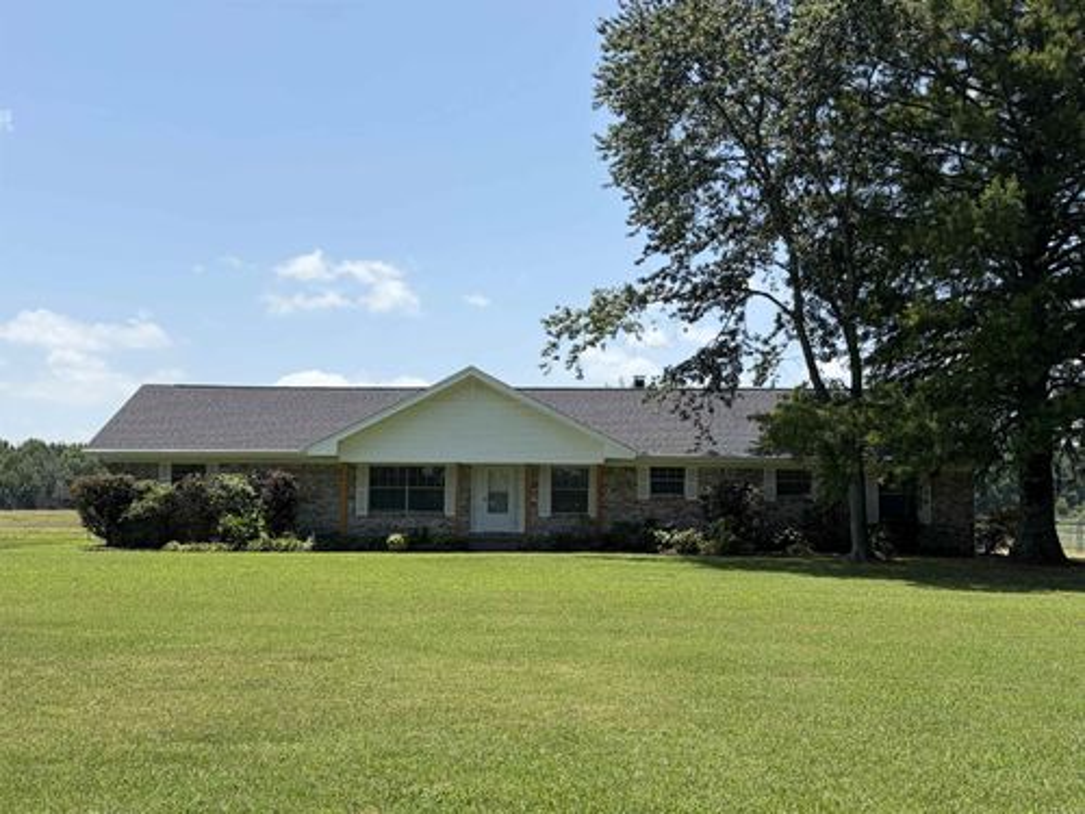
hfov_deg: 42.9
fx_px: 1379
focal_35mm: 44
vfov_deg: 32.9
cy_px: 407
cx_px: 542
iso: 50
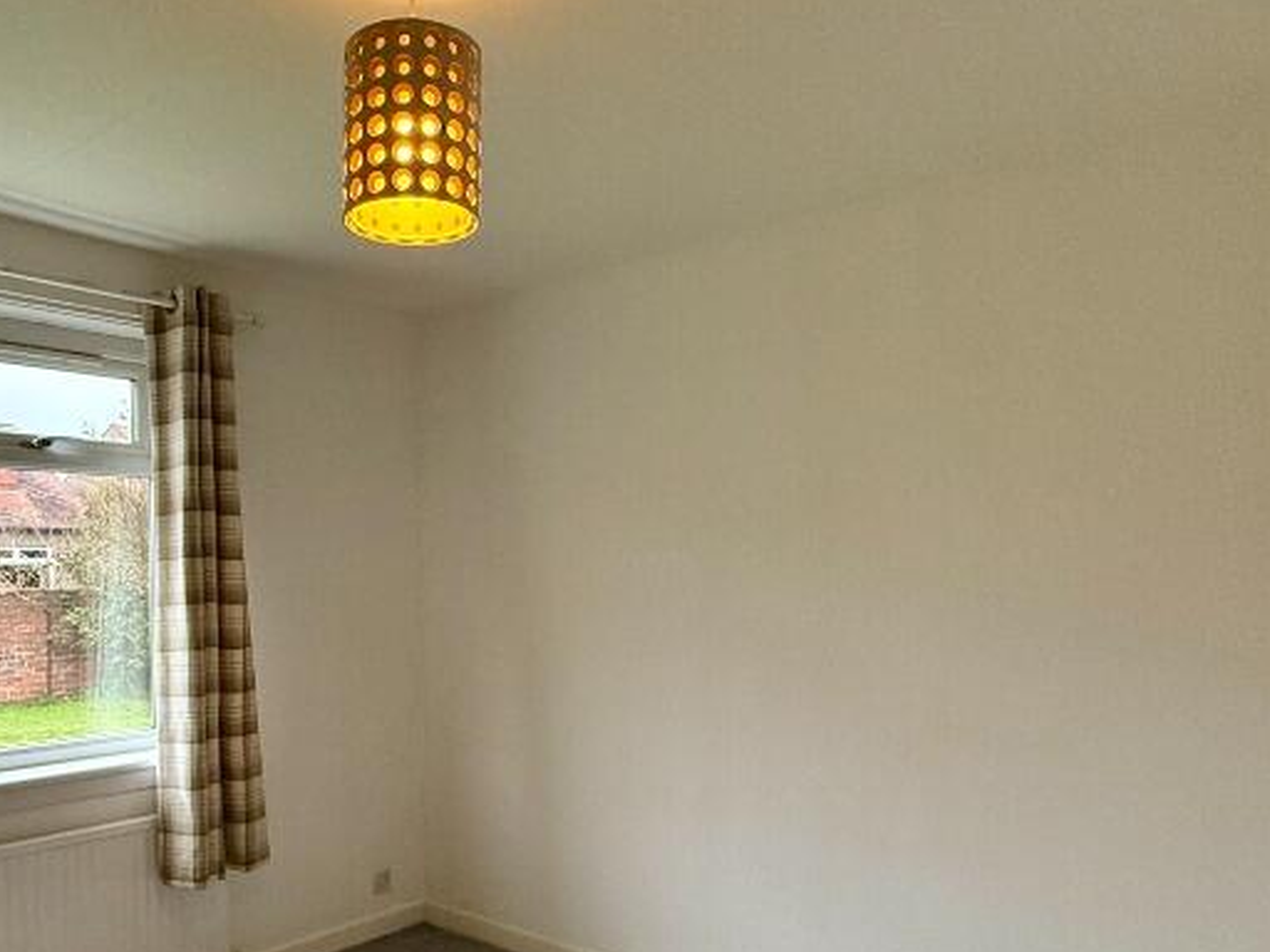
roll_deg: +0.0
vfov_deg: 49.2
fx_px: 1027
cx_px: 464
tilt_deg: -2.0
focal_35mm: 28
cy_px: 607
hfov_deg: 62.4
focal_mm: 2.22
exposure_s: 1/99
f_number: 2.2
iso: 250
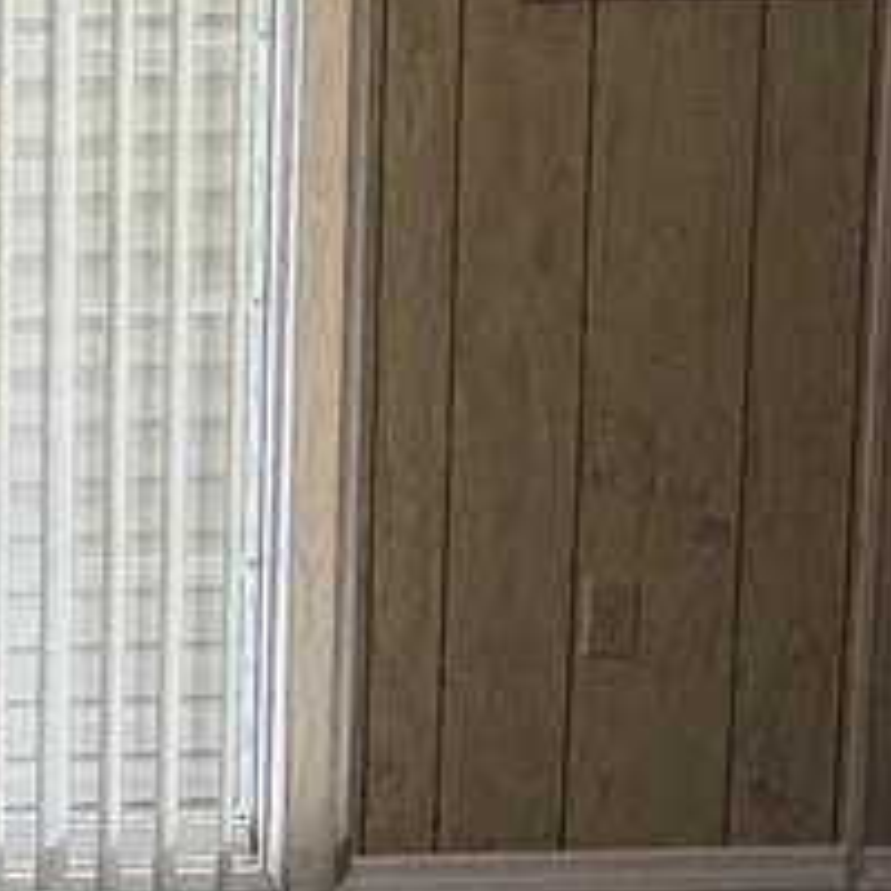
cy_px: 120
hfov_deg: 15.7
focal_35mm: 99
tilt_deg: -7.2
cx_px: -561
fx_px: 2883
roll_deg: +1.2
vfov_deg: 17.4
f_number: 2.2
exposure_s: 1/120
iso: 125
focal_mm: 2.22
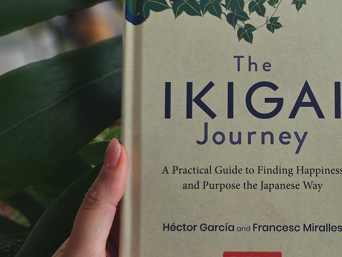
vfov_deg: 32.8
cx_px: 260
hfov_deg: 41.6
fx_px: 435
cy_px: 101
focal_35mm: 44
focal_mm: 5
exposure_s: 1/121
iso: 50
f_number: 1.8
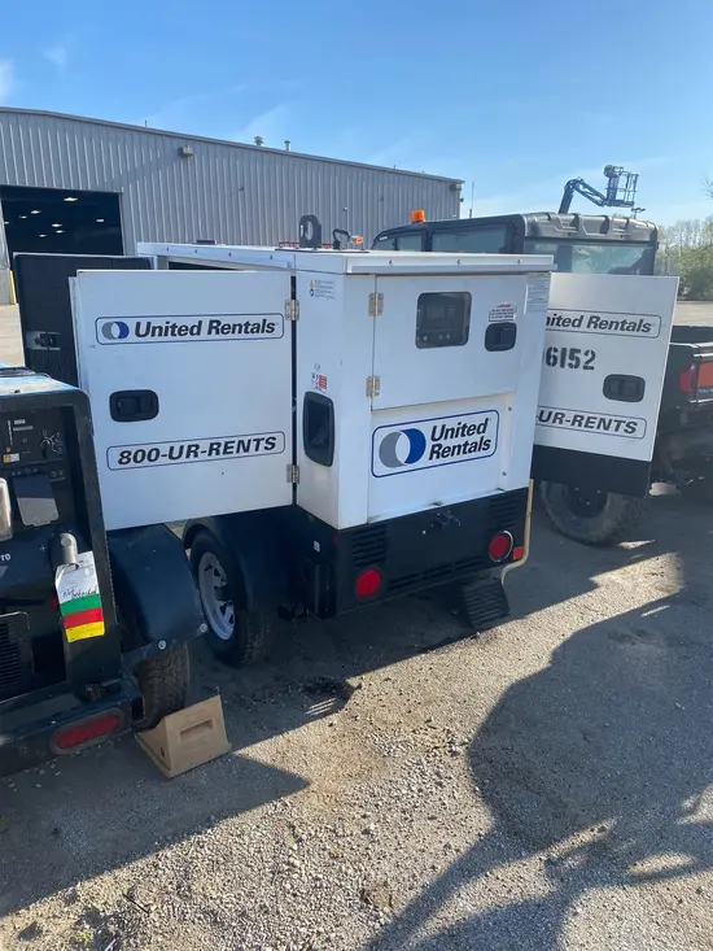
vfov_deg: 67.3
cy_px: 476
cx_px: 356
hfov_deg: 53.1
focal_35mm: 26
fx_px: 714
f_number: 1.8
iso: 32
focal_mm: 4.25
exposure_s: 1/1504
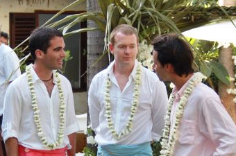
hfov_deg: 19.2
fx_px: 693
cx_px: 62
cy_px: 88
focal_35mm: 106
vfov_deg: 12.9
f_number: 4
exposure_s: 1/250
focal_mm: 40
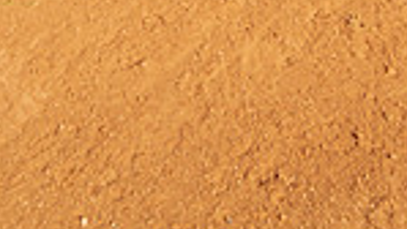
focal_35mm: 76
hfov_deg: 27.8
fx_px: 821
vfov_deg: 12.0
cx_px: 227
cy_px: -363
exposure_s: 1/640
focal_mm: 24
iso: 100
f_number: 4.5
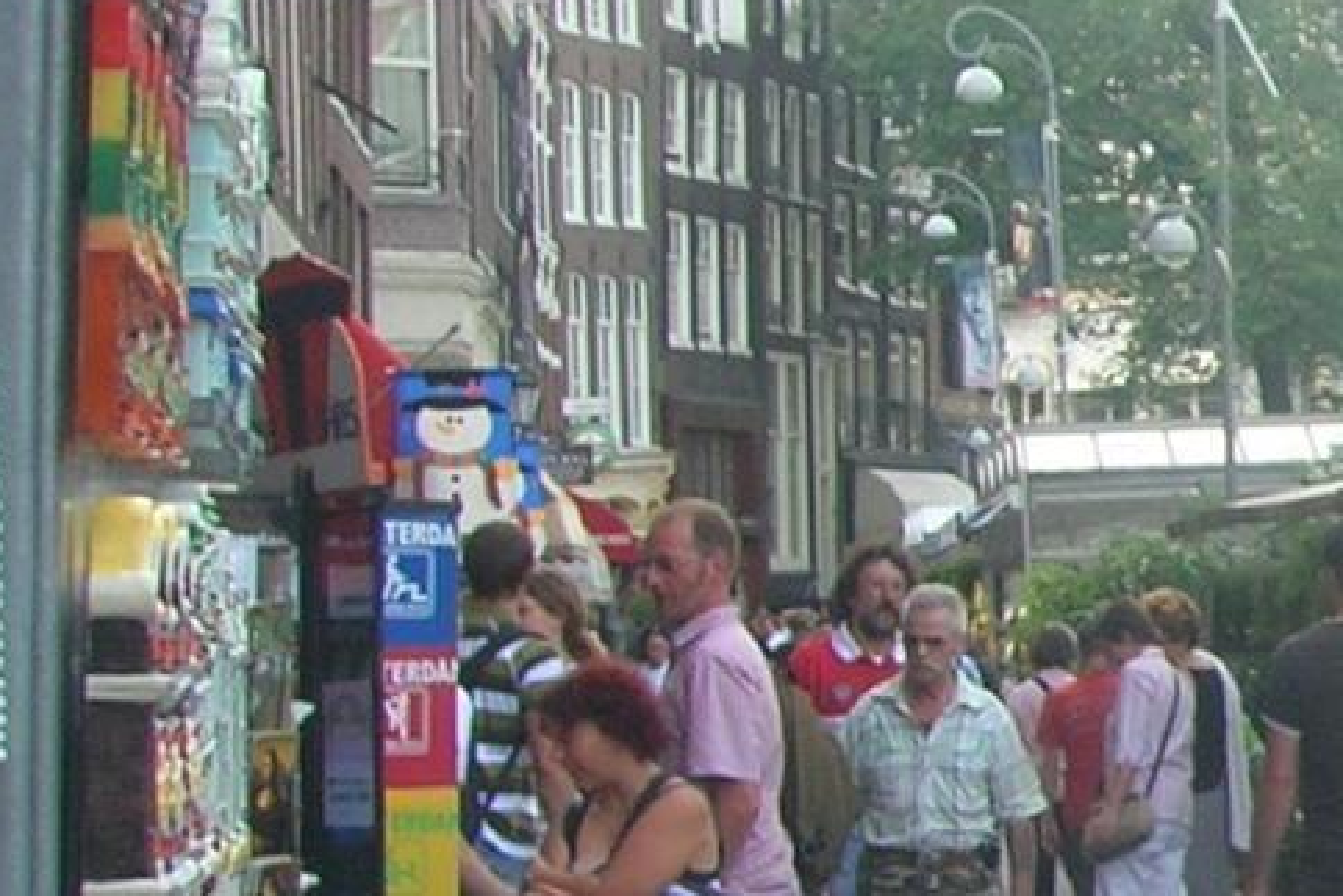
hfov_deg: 13.0
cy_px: 691
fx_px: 5224
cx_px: 2542
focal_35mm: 140
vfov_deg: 9.8
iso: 50
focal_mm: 5.7
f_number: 4.9
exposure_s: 1/55.8
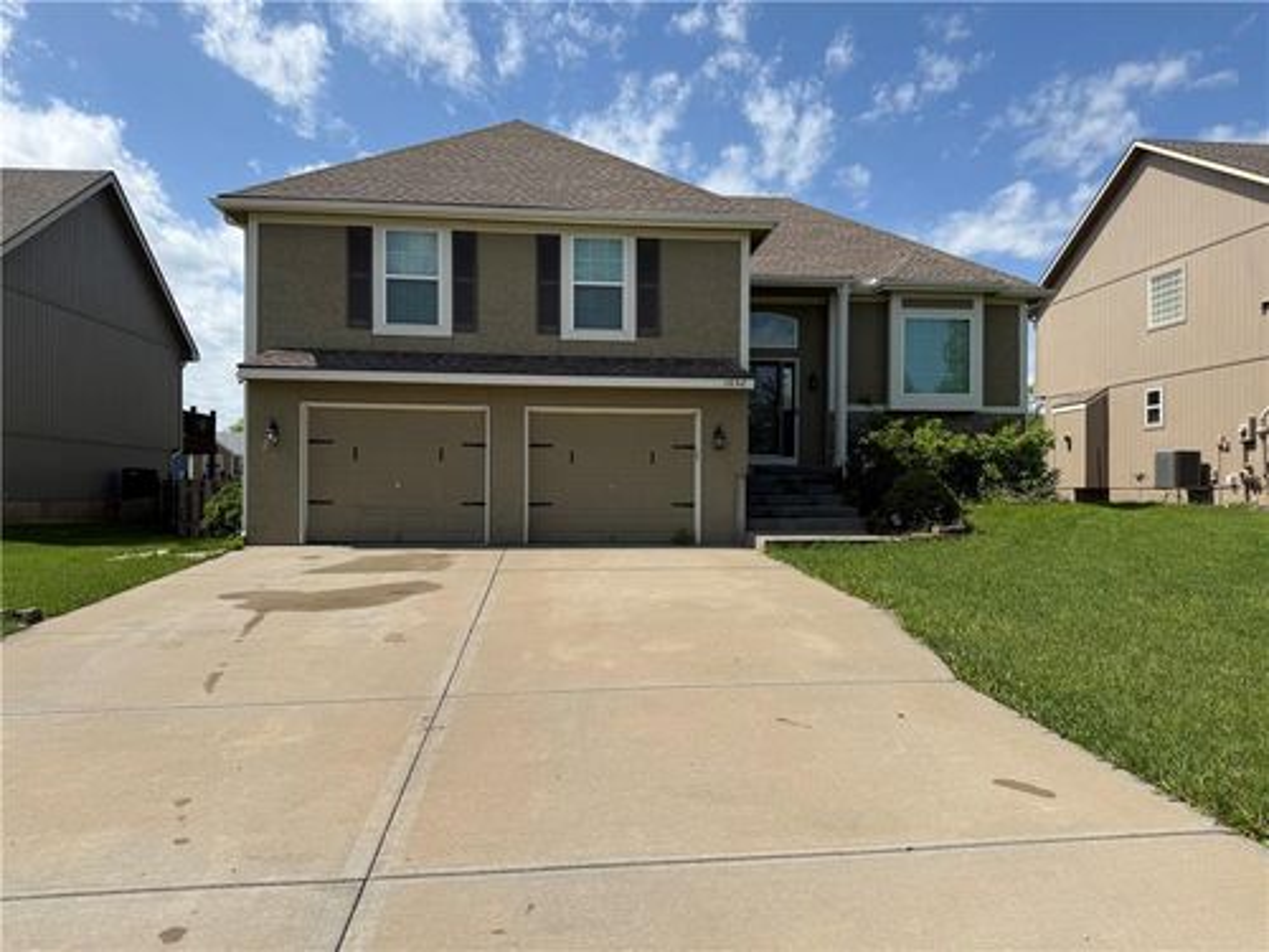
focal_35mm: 24
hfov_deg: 71.6
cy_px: 476
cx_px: 634
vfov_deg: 56.8
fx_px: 880
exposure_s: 1/5319
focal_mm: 6.76
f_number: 1.78
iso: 80
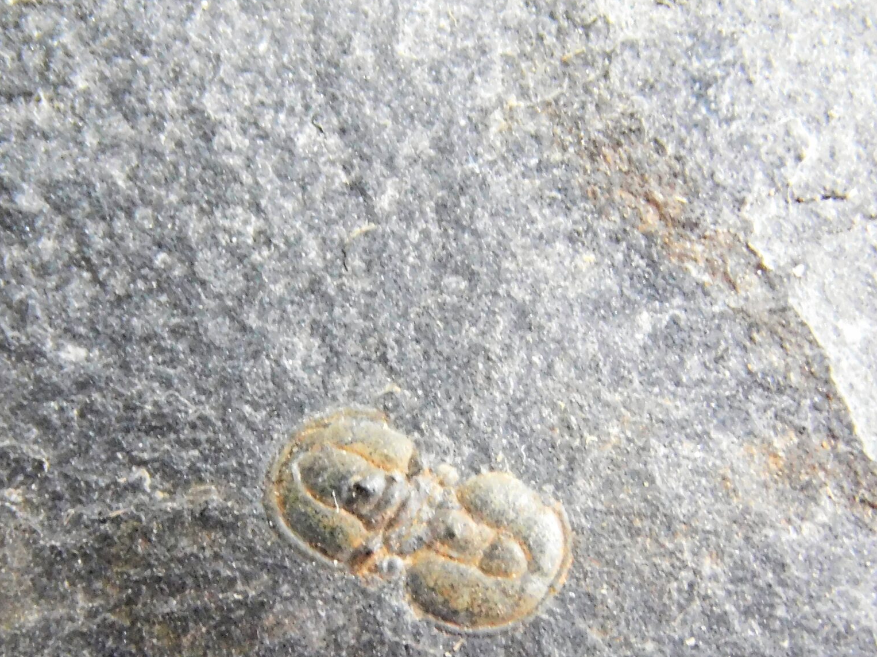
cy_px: 508
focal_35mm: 389
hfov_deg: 5.1
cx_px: 401
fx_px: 9855
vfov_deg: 3.8
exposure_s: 1/30
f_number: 5.6
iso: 800
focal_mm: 41.3
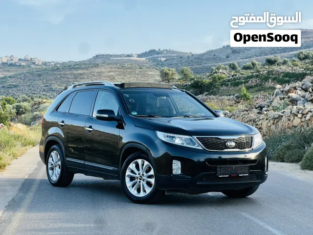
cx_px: 156
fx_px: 696
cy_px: 118
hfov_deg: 25.3
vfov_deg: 19.1
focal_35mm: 77
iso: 40
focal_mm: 9
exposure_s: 1/99
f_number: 2.8
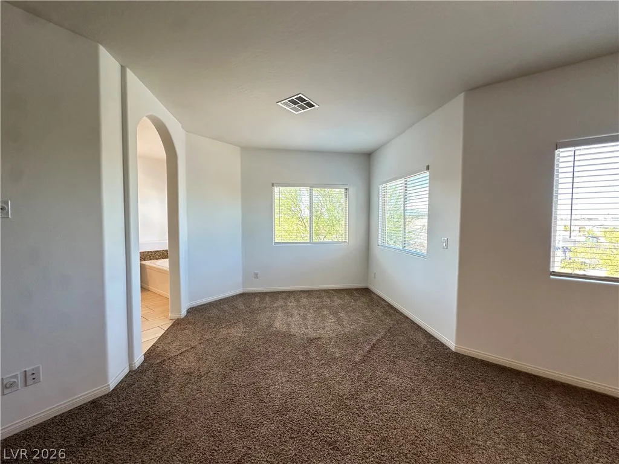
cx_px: 310
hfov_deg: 102.1
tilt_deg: -2.9
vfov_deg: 85.7
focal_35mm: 14
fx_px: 250
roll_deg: -0.5
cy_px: 232
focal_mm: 2.22
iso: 200
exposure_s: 1/120
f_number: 2.2
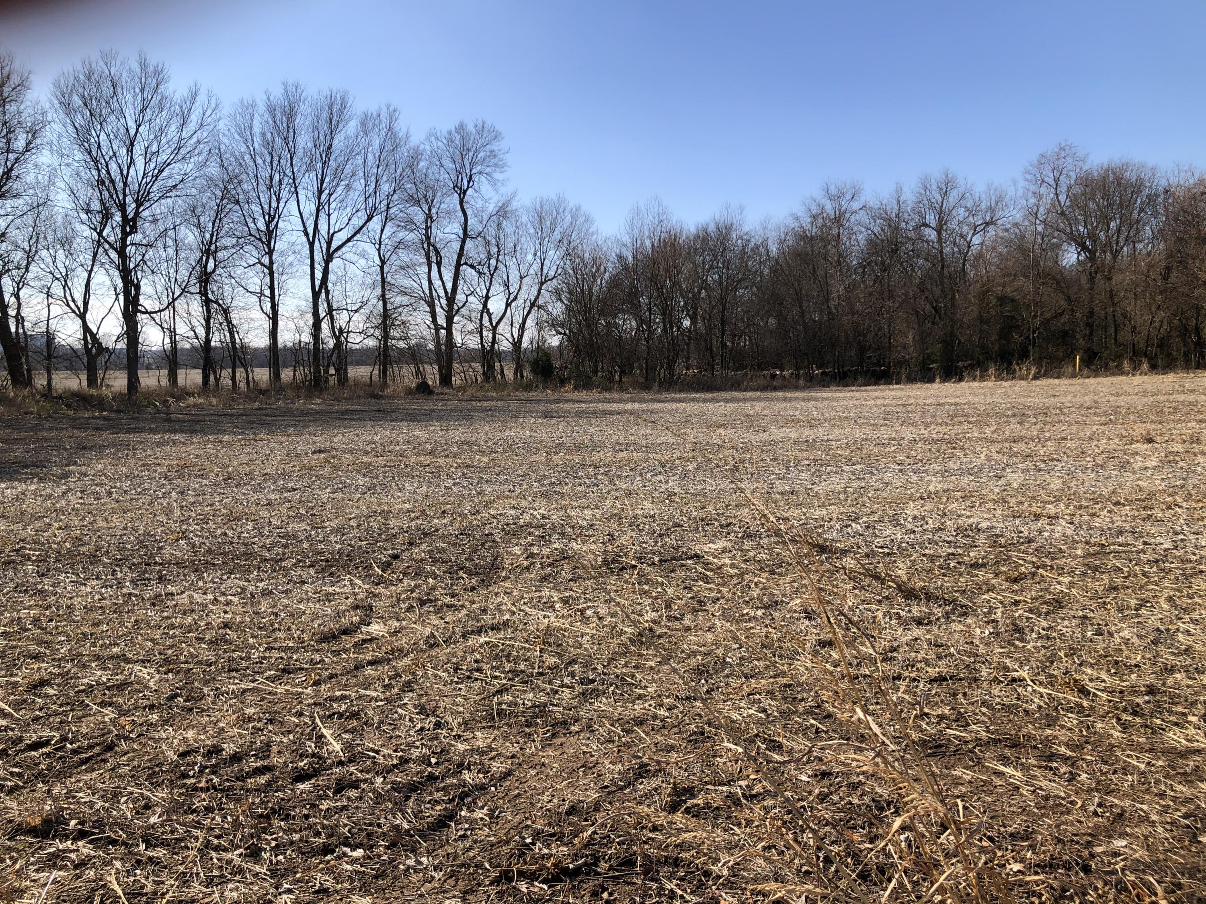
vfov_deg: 49.7
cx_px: 603
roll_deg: +0.3
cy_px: 452
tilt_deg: -7.0
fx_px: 976
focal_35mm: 28
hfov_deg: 63.4
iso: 20
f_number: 1.8
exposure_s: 1/1453
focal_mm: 3.99
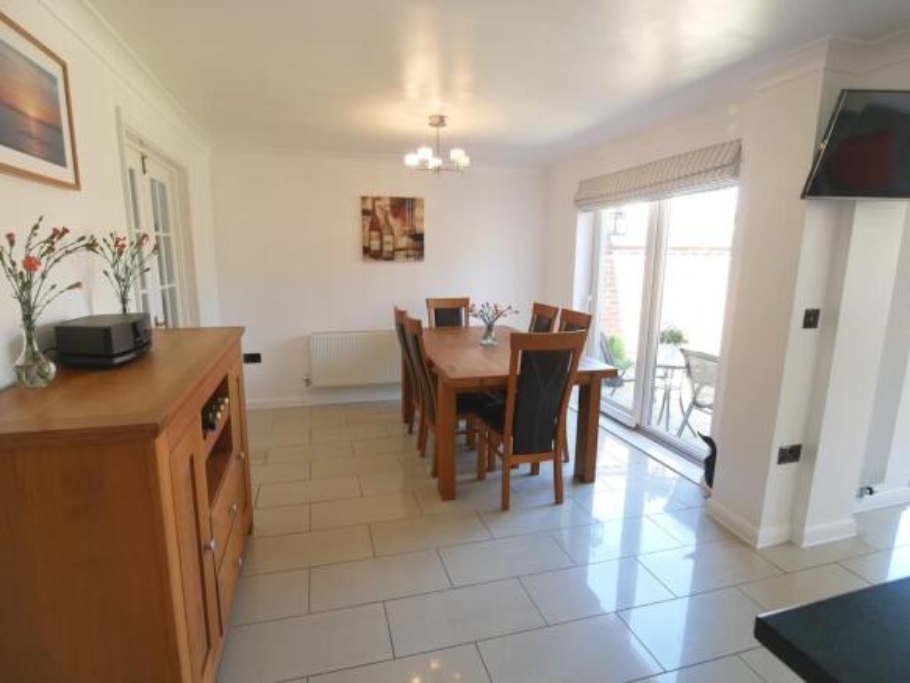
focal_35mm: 18
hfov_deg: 87.7
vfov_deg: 71.6
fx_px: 473
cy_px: 342
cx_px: 455
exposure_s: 1/125
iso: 800
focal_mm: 9
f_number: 4
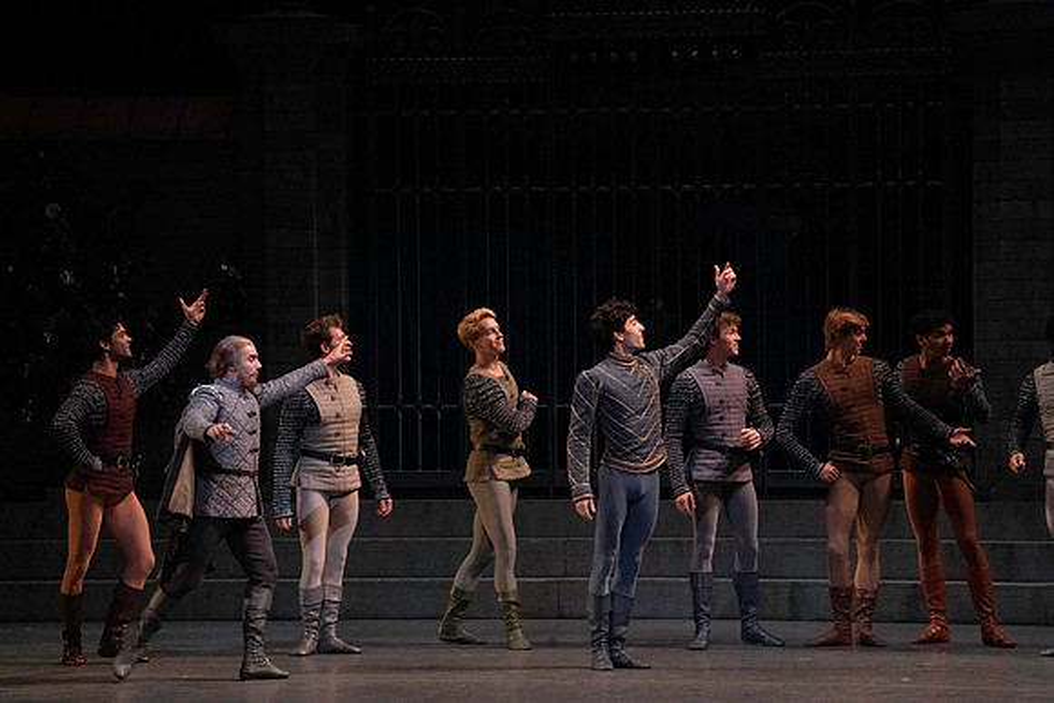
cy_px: 352
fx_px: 5300
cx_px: 527
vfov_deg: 7.6
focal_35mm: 181
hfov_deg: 11.4
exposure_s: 1/400
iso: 16000
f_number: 13
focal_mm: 181
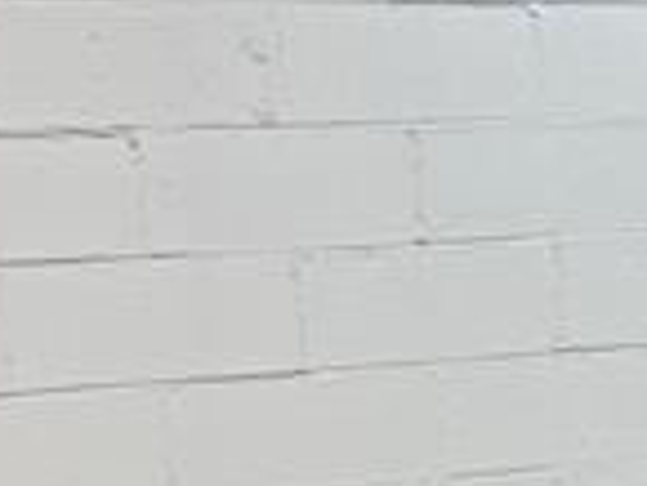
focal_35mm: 183
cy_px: 638
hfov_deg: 9.3
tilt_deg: -11.3
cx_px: 1722
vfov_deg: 8.0
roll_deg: +1.3
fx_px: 3423
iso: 40
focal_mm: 5.96
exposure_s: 1/218
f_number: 1.6
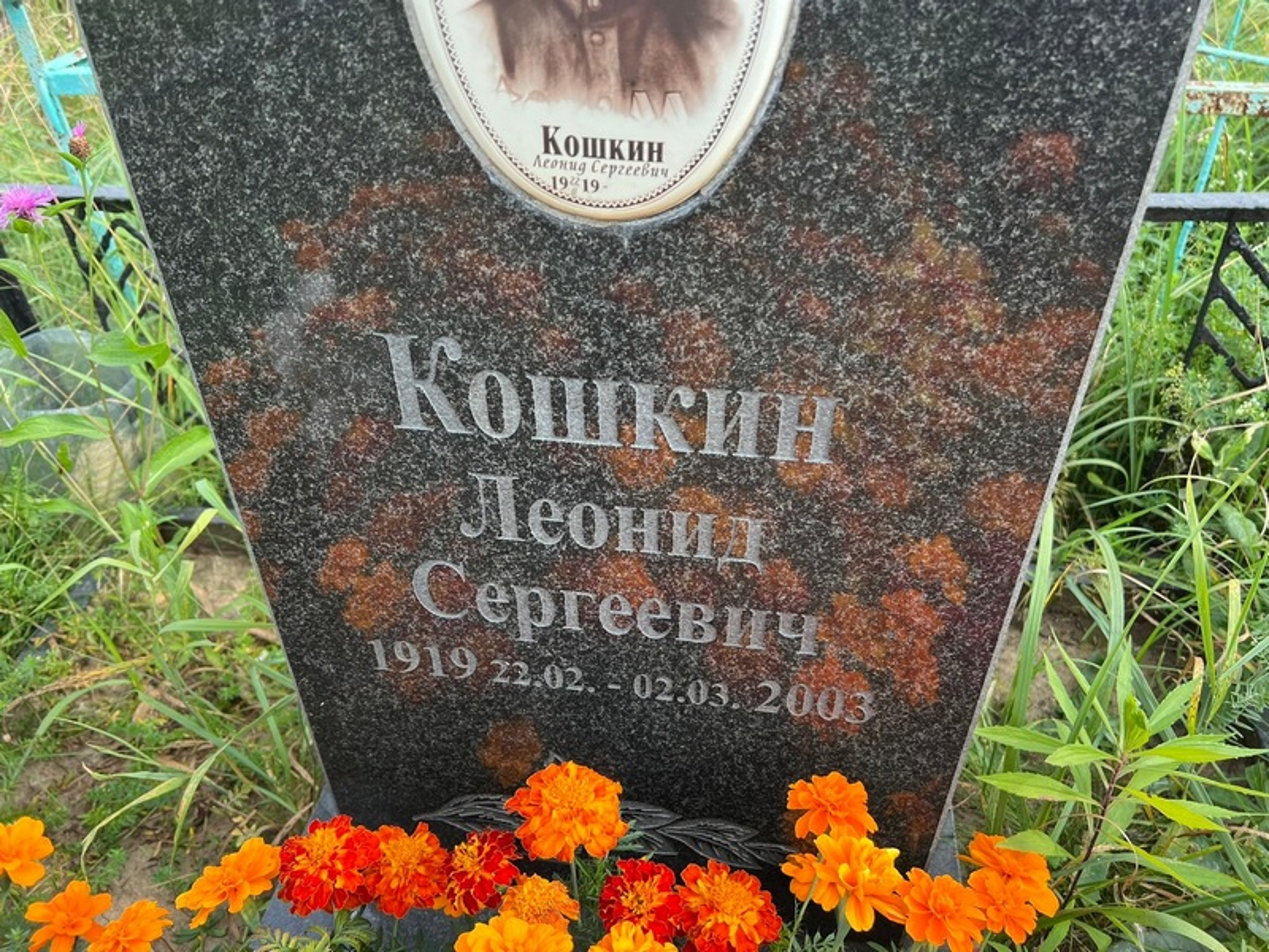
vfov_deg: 53.1
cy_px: 476
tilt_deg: -38.1
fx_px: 953
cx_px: 634
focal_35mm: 26
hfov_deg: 67.3
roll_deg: -1.4
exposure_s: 1/486
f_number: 1.5
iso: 50
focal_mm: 5.7
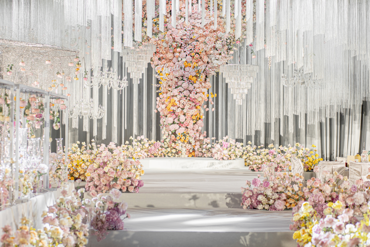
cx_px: 185
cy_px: 124
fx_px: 843
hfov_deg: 24.8
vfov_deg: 16.7
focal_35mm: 82
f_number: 2.2
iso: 320
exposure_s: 1/250
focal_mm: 55
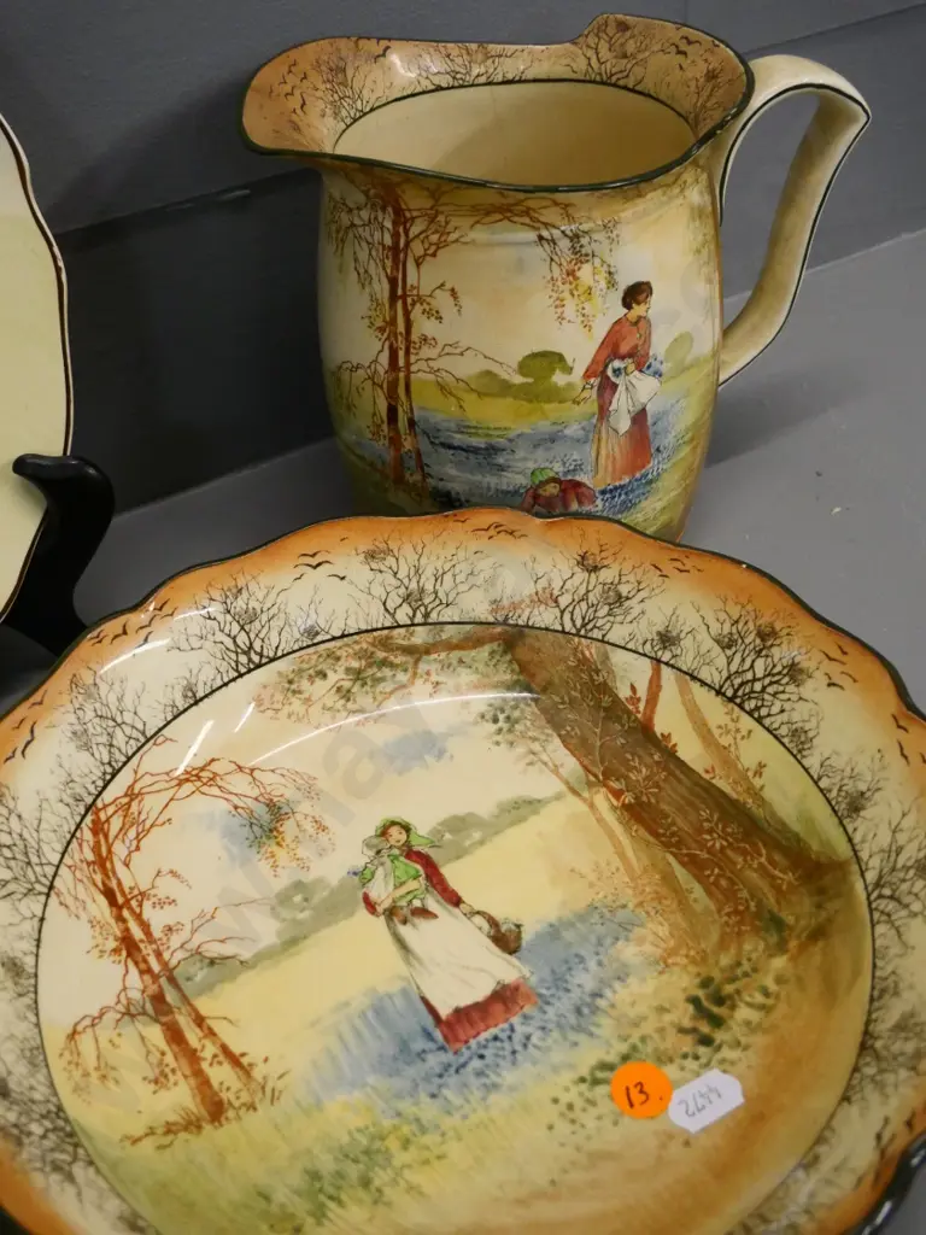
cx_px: 463
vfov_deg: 51.4
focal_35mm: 36
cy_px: 618
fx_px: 1284
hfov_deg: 39.7
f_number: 5.6
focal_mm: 18
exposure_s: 1/125
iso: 3200
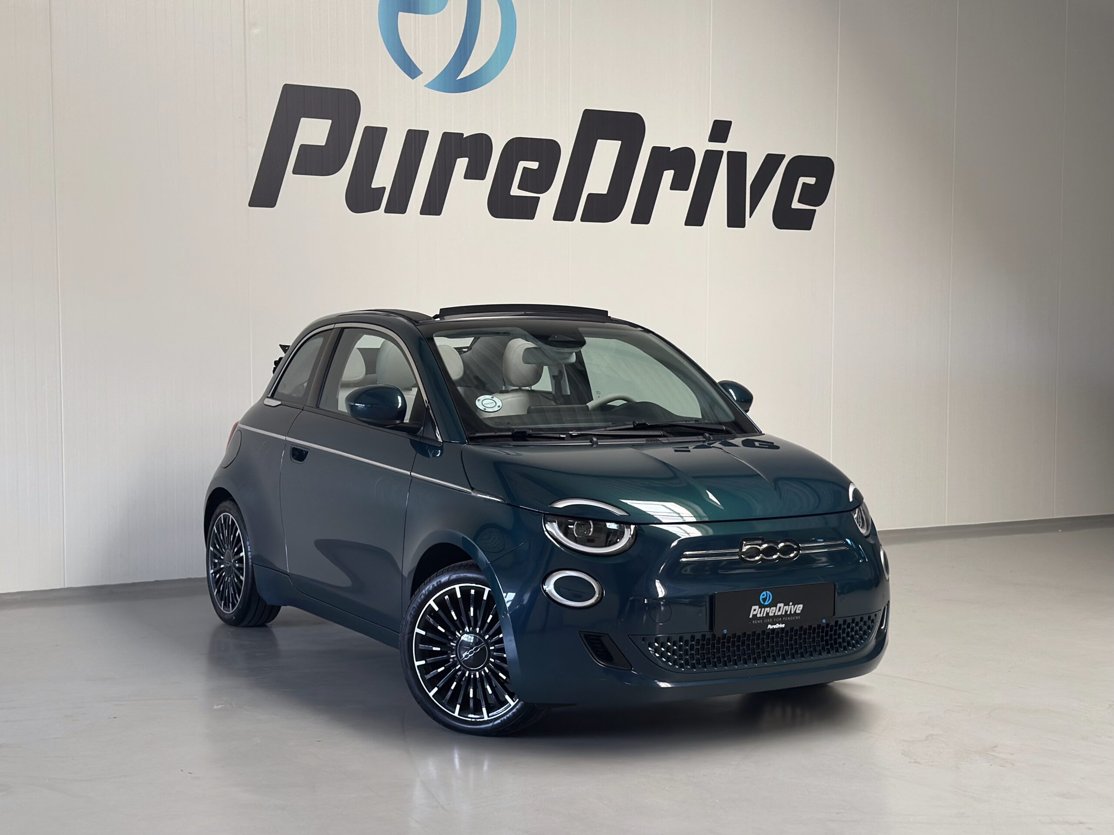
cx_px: 557
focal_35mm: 48
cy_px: 418
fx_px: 1545
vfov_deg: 30.3
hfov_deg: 39.7
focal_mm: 6.86
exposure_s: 1/121
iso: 100
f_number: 1.78
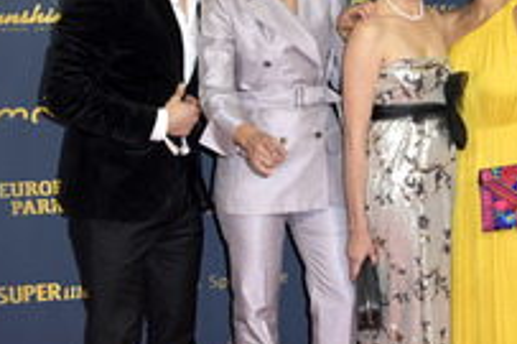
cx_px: 455
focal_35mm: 71
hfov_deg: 27.6
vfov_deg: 19.1
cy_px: 194
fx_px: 1019
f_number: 6.3
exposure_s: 1/250
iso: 640
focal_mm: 32
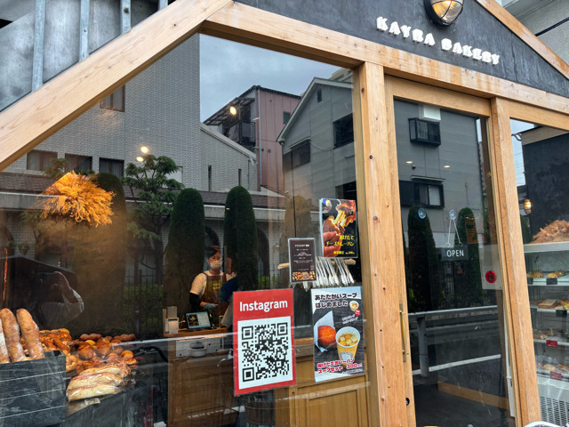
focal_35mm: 26
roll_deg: +1.9
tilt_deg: +7.5
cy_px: 214
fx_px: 427
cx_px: 284
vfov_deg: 53.1
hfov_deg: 67.3
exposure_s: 1/122
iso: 32
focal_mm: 5.96
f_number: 1.6
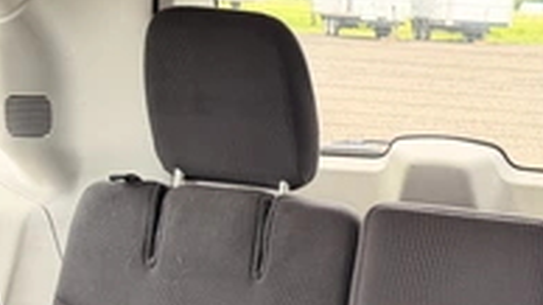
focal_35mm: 54
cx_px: 445
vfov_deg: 21.5
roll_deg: -2.4
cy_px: 297
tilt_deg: -15.0
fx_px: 777
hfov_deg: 37.0
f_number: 1.78
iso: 320
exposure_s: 1/60
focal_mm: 6.76
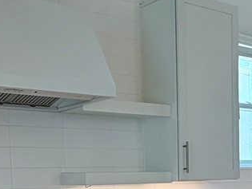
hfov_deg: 27.3
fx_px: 517
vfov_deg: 19.5
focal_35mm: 71
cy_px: 229
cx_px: 106
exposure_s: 1/120
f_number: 2.2
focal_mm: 2.22
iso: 100
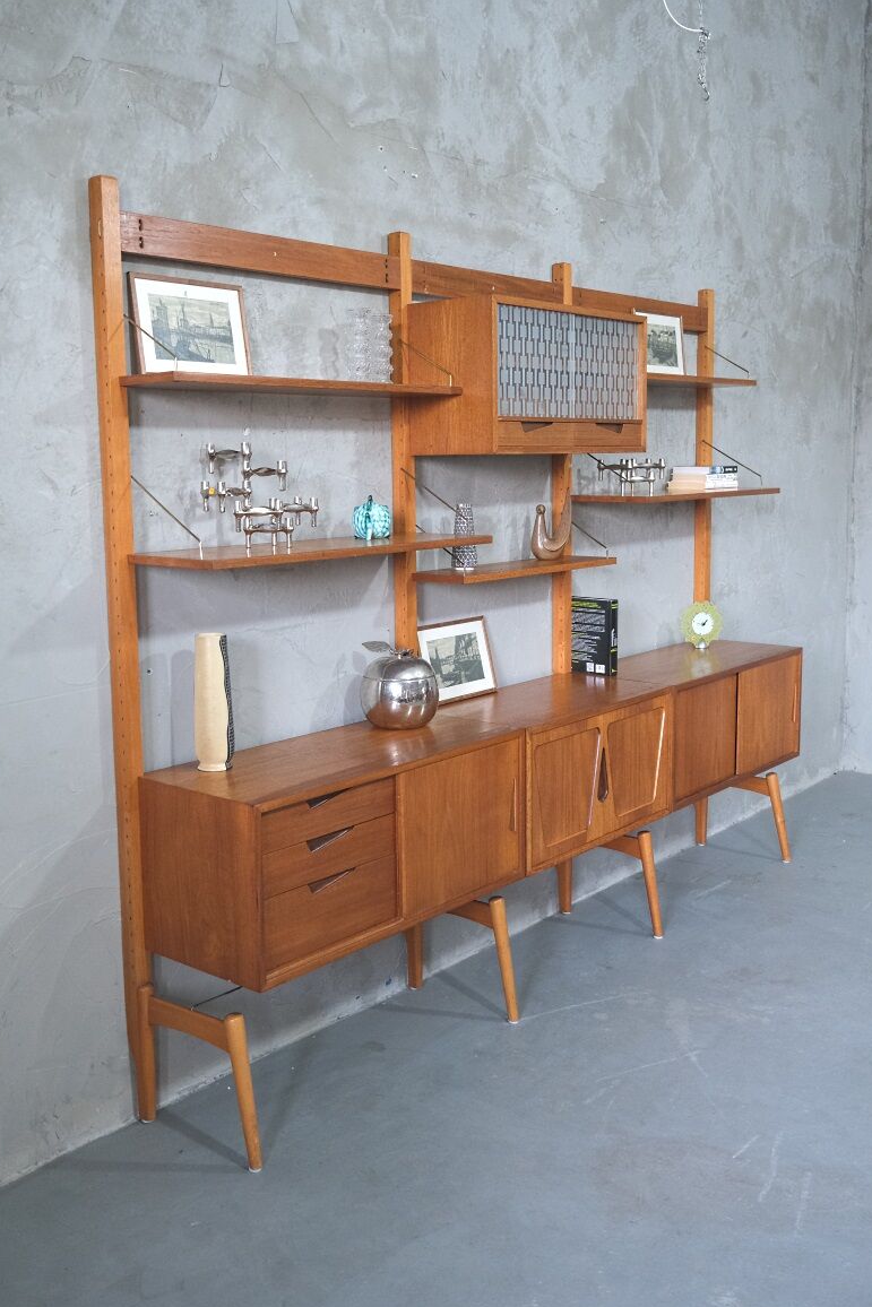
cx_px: 425
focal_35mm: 33
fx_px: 1199
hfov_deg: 40.0
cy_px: 627
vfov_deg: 57.2
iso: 1600
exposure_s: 1/28
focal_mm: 20.2
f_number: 4
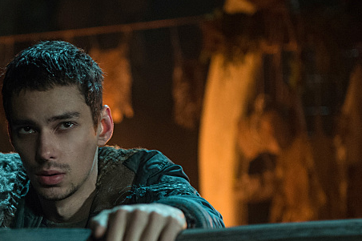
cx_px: 56
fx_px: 1246
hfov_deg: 16.4
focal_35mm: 124
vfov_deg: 11.0
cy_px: 209
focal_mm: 70
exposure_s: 1/80
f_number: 2.8
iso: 4000
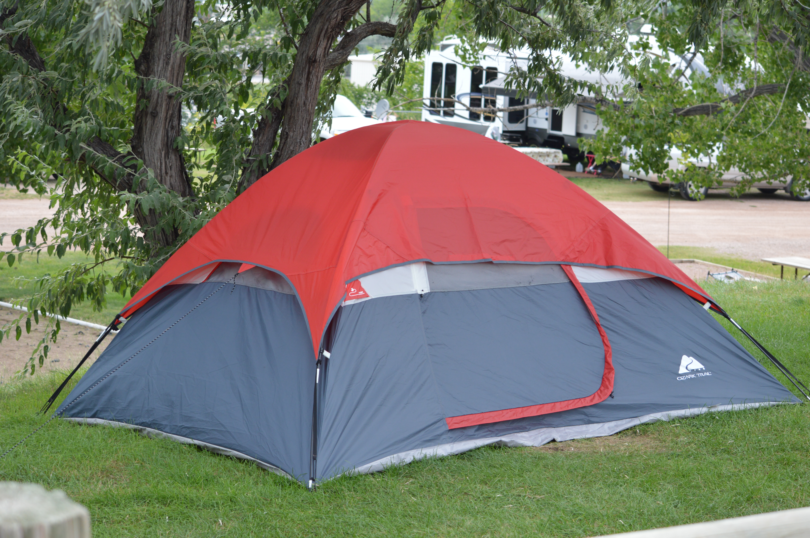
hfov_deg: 24.6
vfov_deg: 16.5
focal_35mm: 82
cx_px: 405
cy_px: 269
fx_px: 1855
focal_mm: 55
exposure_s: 1/125
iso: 280
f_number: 5.6
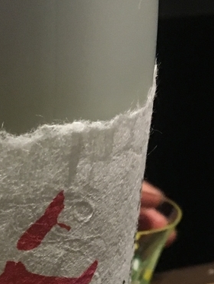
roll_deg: +0.8
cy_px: 332
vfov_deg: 19.9
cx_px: -80
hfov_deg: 15.0
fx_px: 766
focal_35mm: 93
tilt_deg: -31.2
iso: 200
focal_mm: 4.15
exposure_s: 1/30
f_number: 2.2
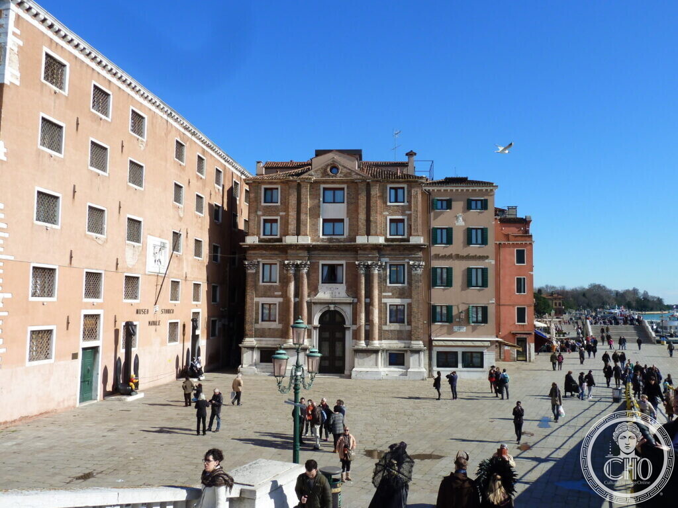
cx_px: 339
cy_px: 254
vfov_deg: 46.8
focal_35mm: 30
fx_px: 588
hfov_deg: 60.0
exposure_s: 1/500
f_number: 4.5
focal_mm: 5
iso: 80
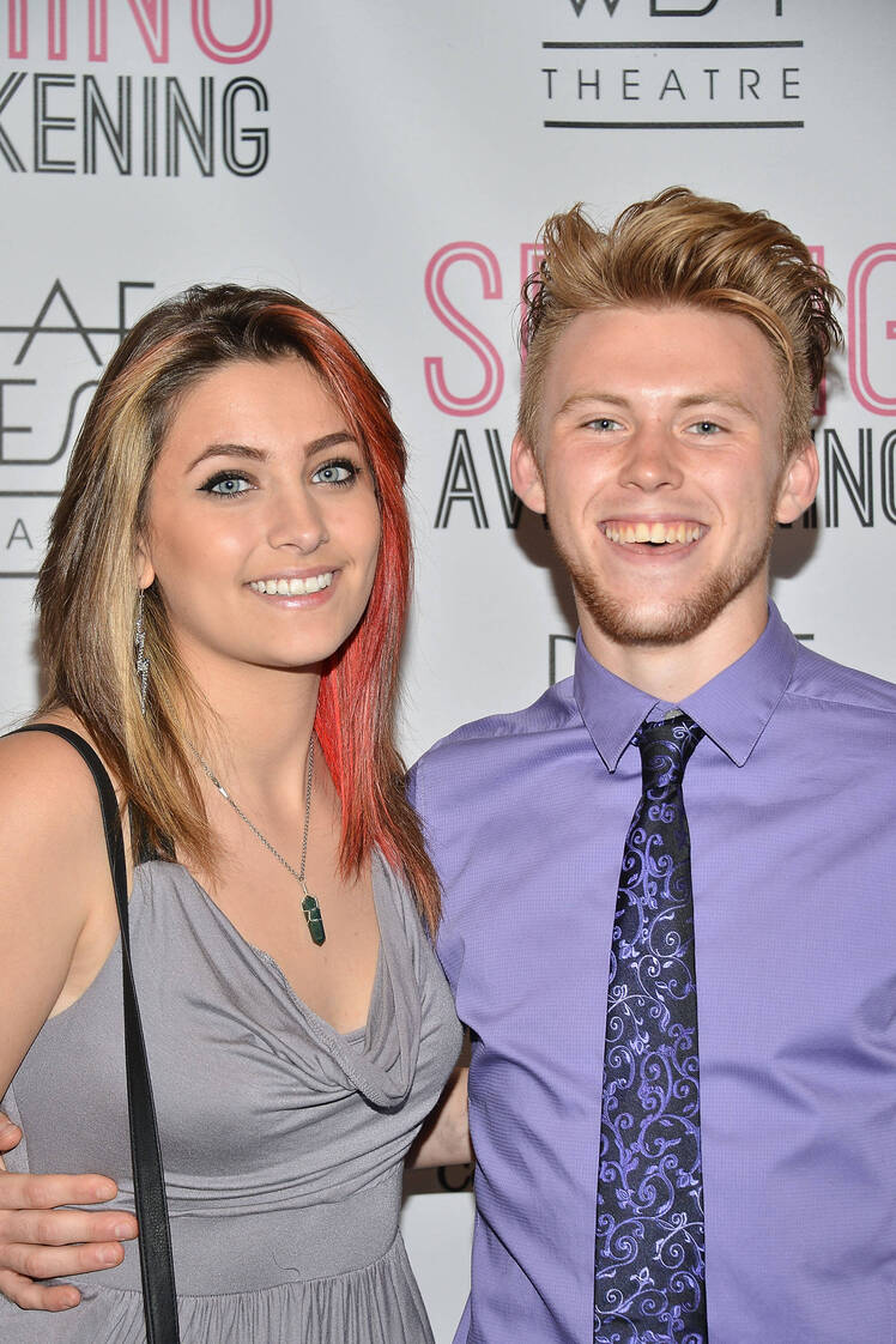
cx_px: 448
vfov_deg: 22.6
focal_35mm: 90
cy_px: 672
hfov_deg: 15.2
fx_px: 3360
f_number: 5.6
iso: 500
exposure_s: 1/125
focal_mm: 90
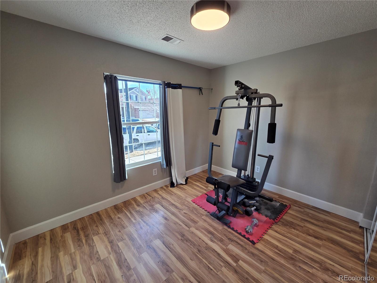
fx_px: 142
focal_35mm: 13
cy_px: 142
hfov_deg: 106.2
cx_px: 188
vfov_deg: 89.9
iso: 125
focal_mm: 2.2
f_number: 2.2
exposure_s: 1/120
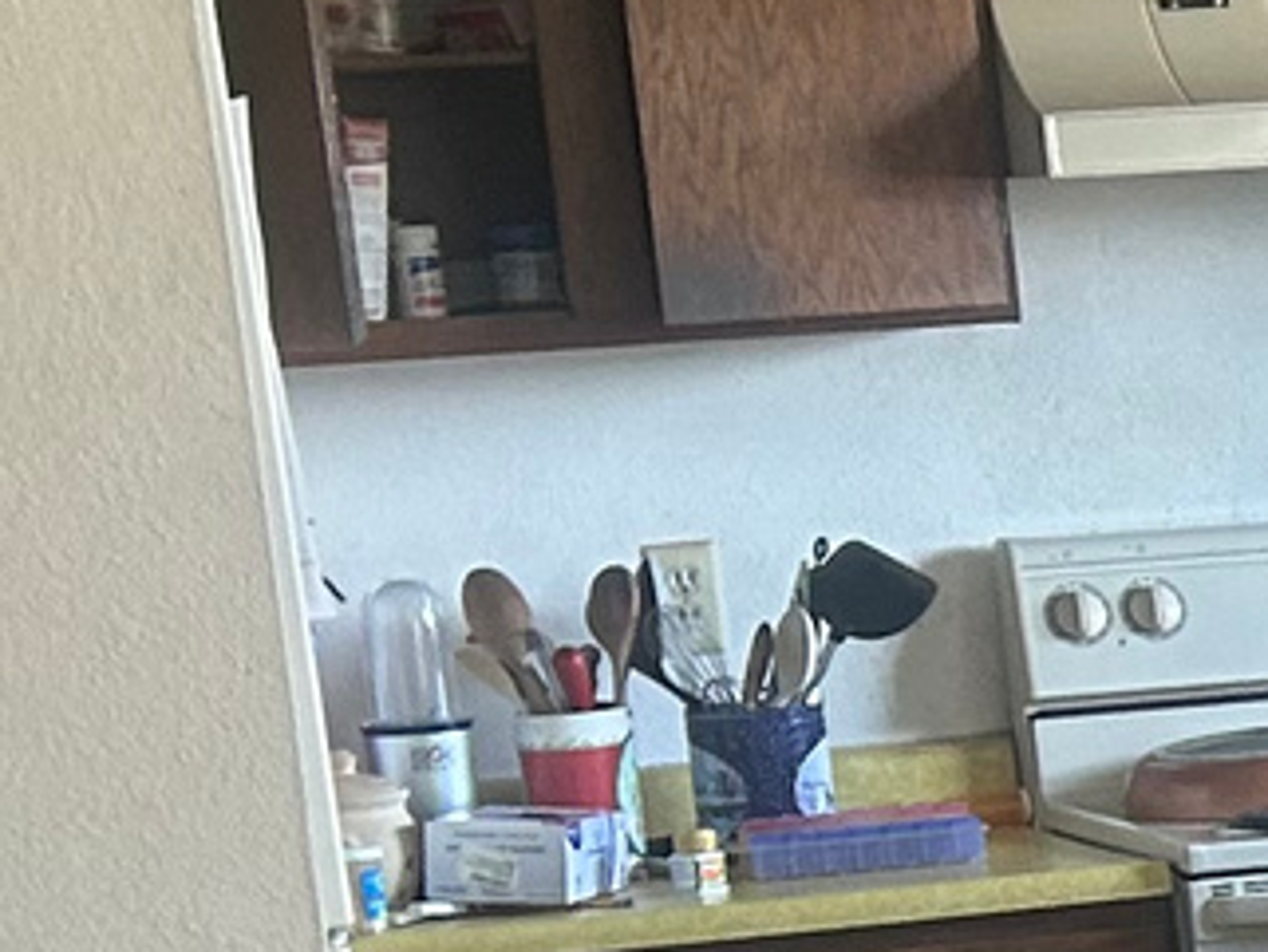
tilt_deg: -11.4
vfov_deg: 8.8
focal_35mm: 166
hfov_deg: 10.7
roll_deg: +2.4
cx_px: 2714
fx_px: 6083
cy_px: 1331
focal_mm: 5.7
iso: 125
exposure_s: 1/117
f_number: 1.5
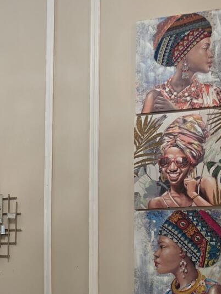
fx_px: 732
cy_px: 235
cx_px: -90
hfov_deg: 16.0
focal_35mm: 86
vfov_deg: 22.5
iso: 40
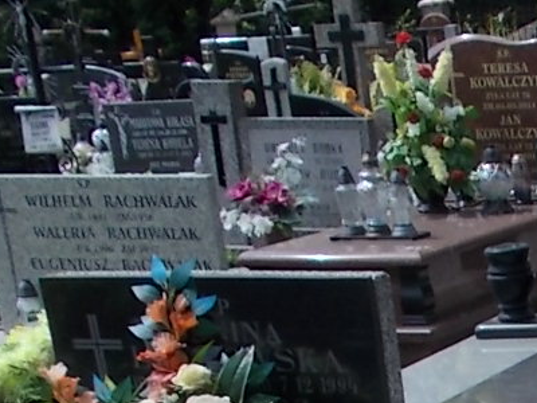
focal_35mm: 104
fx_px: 1613
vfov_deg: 13.1
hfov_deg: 17.3
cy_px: 688
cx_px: 767
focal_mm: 4.6
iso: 80
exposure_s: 1/125
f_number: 8
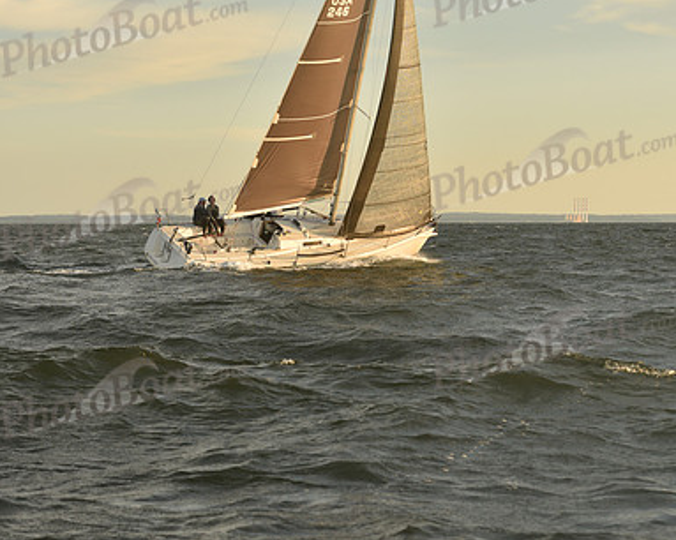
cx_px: 340
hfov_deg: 17.3
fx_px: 2220
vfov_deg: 13.8
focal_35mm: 111
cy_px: 99
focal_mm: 78
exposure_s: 1/640
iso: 250
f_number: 5
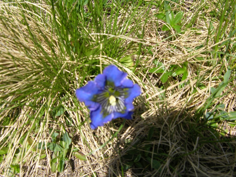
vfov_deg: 40.7
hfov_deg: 52.6
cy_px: 88
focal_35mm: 35
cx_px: 118
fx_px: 239
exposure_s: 1/184
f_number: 5.6
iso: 50
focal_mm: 8.9
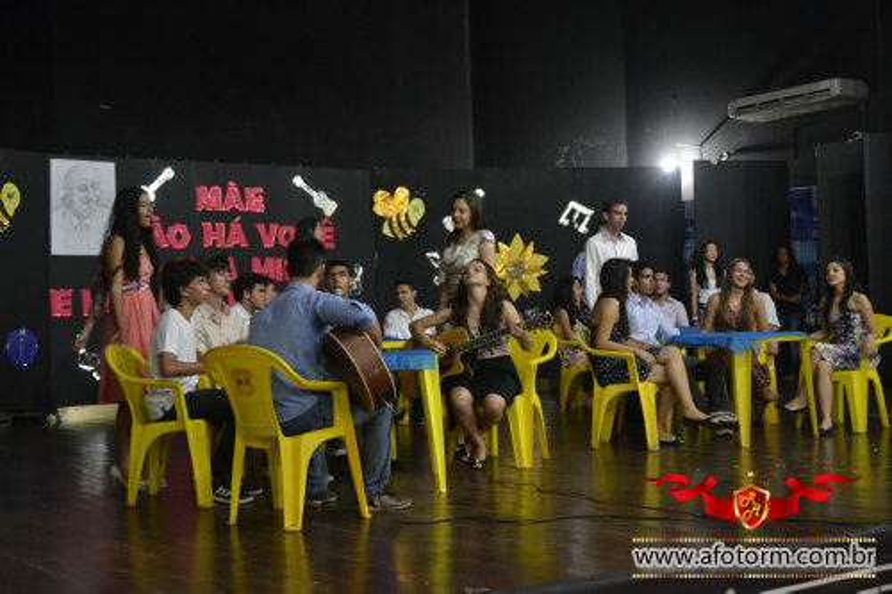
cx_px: 446
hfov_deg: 42.3
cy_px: 297
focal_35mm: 46
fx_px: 1152
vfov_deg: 28.9
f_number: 4
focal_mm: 31
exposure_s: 1/20
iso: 3200
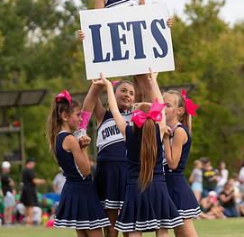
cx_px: 132
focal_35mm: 226
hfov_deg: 7.9
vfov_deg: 7.6
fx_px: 1776
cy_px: 84
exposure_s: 1/1250
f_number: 2.8
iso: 160
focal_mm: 92
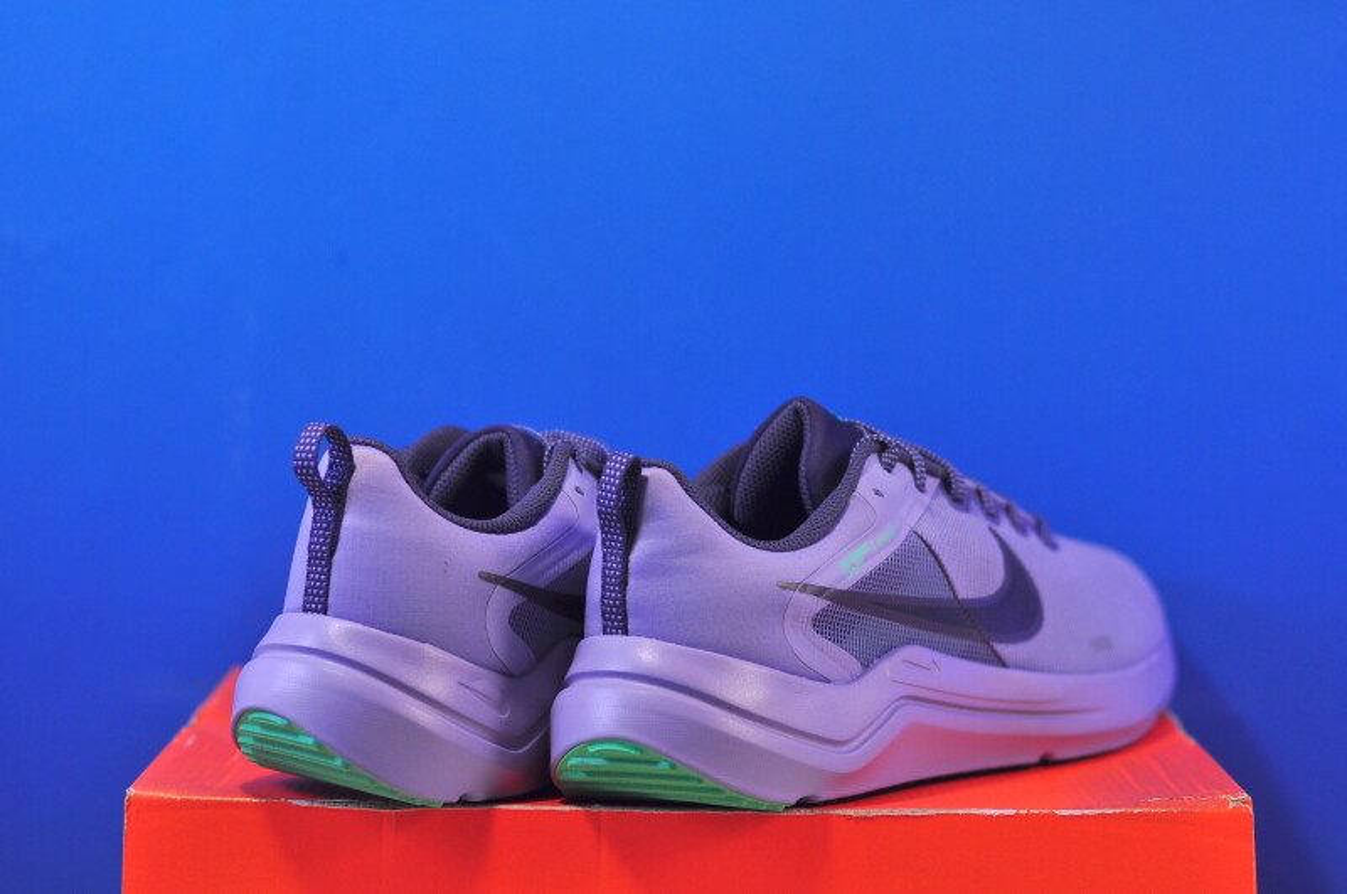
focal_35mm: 75
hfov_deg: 27.0
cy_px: 447
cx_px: 674
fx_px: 2802
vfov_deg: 18.1
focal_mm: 50
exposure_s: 1/320
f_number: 2.5
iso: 250
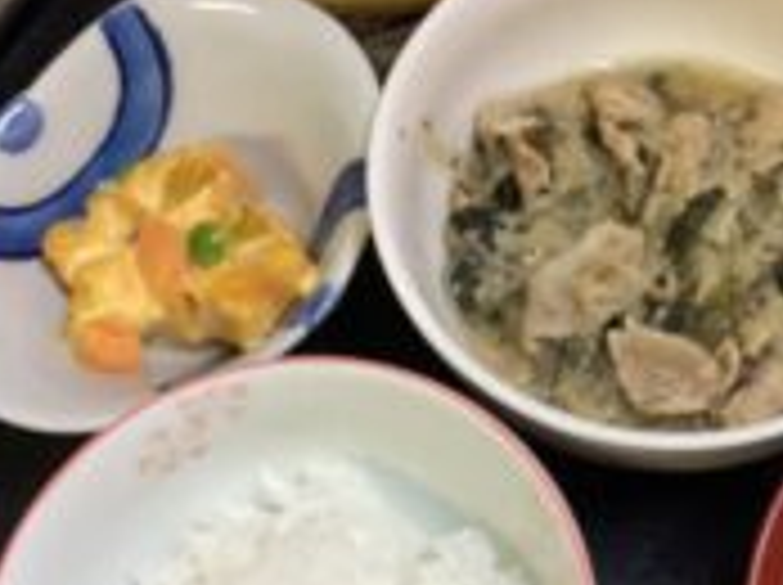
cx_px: 623
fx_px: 1513
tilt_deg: -68.1
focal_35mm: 67
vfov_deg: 21.8
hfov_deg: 28.4
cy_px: 394
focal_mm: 3.3
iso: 200
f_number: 2.4
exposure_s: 1/60
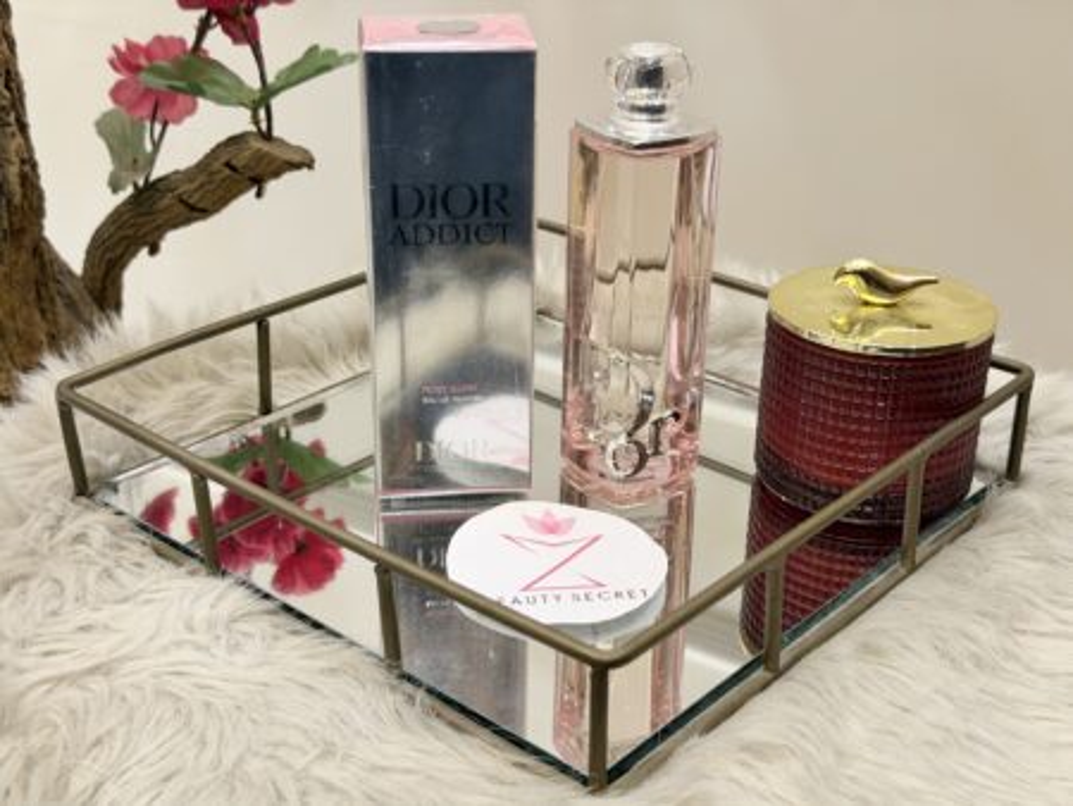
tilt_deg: -26.3
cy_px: 403
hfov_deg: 39.6
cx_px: 536
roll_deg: -0.3
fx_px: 1489
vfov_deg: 30.3
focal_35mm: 48
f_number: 1.78
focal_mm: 6.76
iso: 250
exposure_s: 1/50
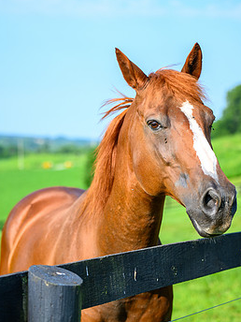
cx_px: 106
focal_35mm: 88
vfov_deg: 22.2
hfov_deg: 16.8
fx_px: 817
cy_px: 144
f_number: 2.8
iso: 100
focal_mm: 70
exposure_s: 1/1250
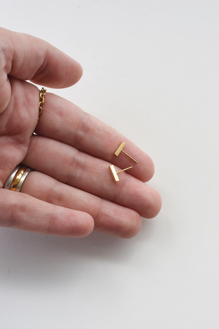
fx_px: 685
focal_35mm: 75
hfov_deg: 18.2
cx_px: 110
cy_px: 164
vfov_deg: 27.0
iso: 100
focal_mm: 50
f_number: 6.3
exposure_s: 1/125
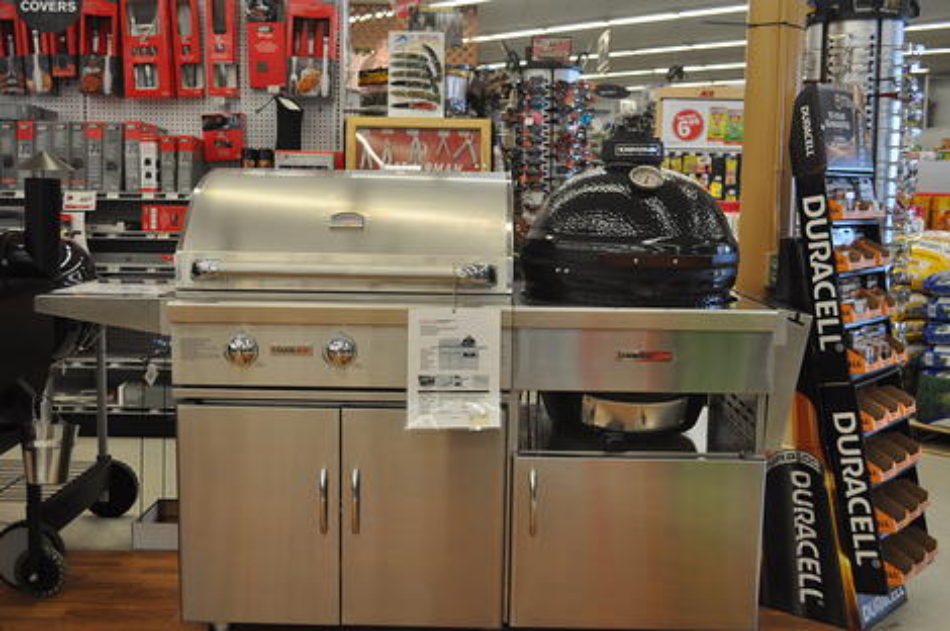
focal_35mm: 39
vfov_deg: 34.1
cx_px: 475
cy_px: 316
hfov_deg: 49.6
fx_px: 1028
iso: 400
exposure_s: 1/80
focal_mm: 26
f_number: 4.5
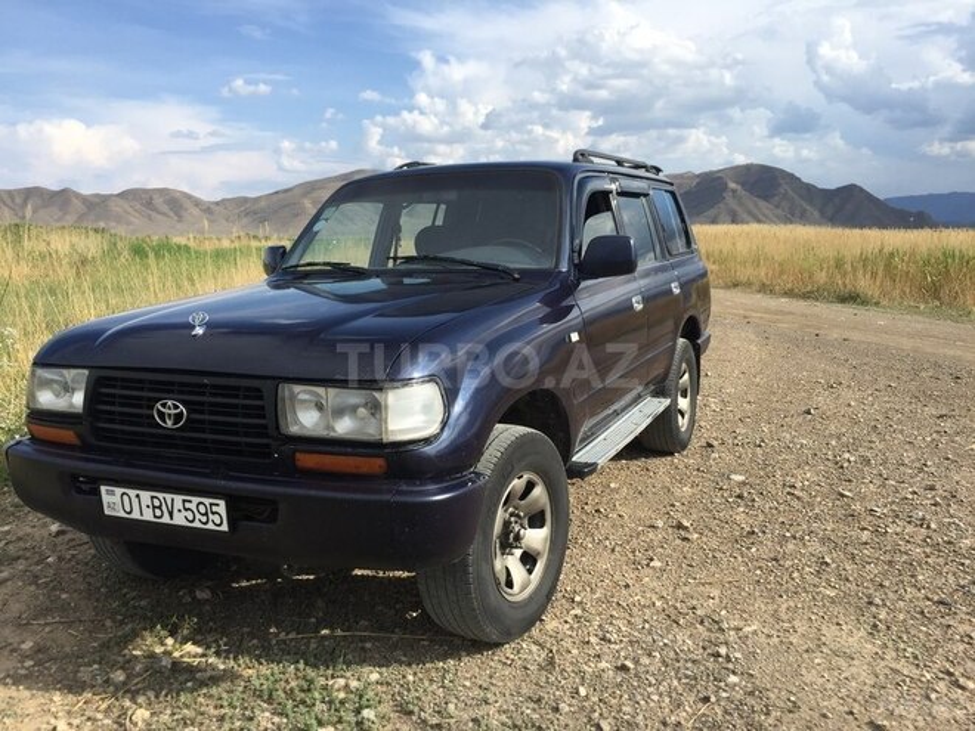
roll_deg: -0.9
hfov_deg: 61.7
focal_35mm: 29
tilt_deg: -8.8
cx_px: 488
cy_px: 366
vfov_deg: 48.2
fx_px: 817
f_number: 2.2
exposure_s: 1/1883
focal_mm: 4.15
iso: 32
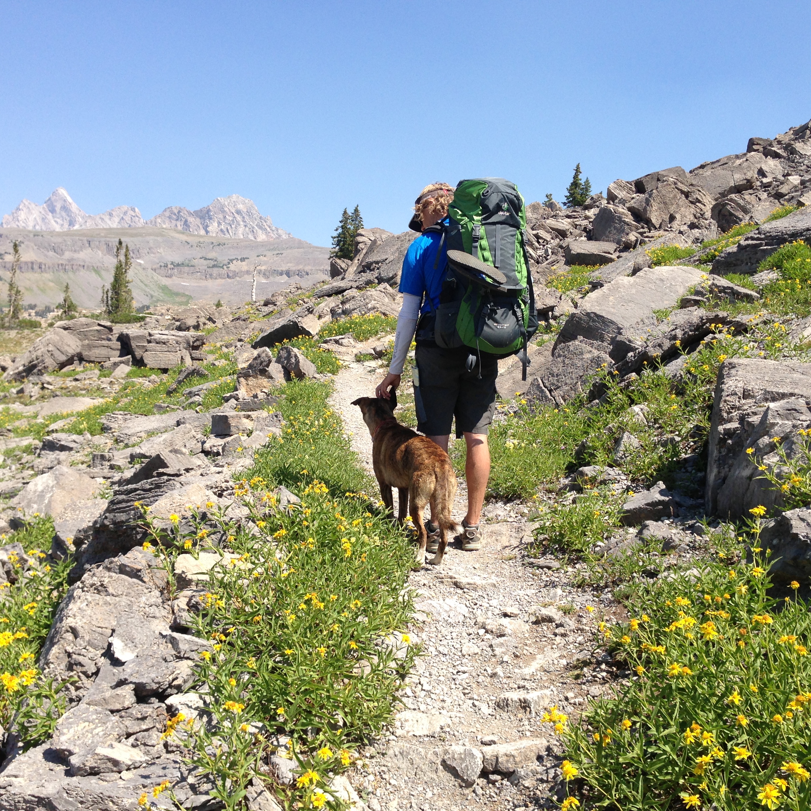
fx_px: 1034
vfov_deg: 42.8
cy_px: 406
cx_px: 410
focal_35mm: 39
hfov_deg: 42.8
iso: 50
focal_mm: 4.13
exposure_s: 1/1153
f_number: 2.4
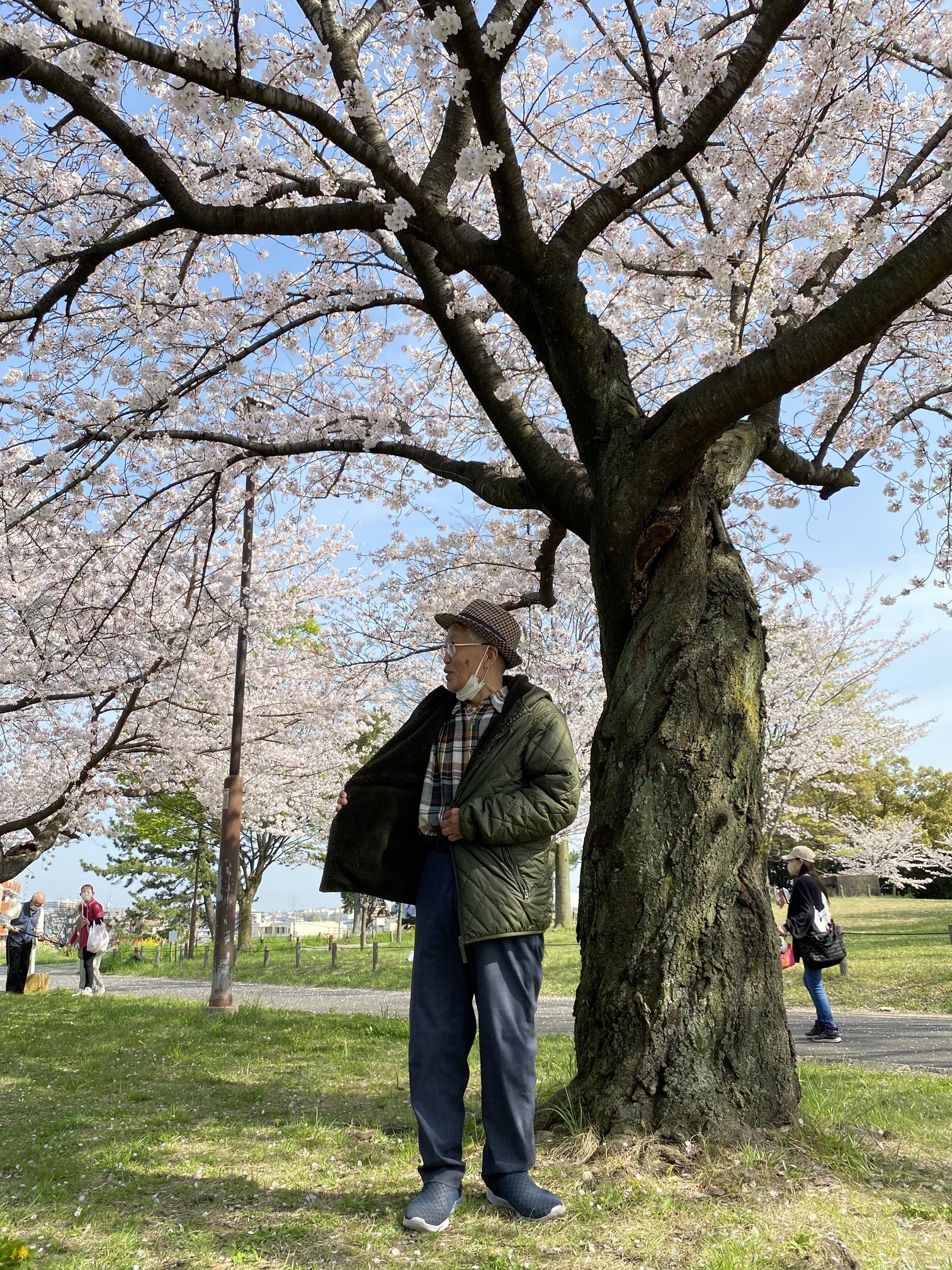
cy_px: 635
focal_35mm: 26
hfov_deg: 53.1
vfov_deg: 67.3
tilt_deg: +17.5
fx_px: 953
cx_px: 476
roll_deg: -0.6
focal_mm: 4.25
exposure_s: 1/805
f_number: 1.8
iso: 32
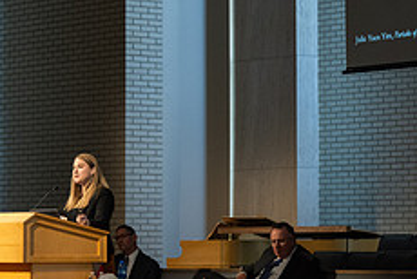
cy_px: 90
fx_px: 2053
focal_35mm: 177
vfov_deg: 7.8
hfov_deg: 11.6
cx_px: 263
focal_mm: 70
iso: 2000
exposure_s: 1/250
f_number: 4
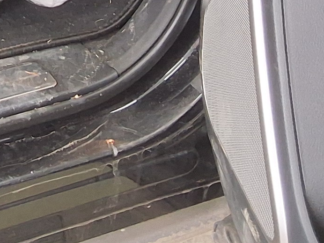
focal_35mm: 132
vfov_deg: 10.1
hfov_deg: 13.6
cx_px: -229
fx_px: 1235
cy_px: -299
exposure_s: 1/40
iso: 125
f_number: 1.9
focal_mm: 2.91
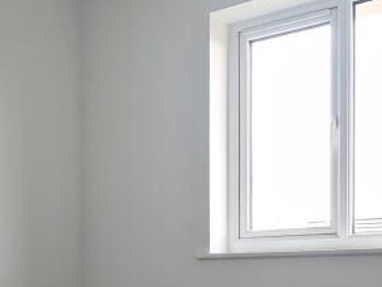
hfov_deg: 34.3
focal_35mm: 56
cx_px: 180
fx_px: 618
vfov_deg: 24.8
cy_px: 290
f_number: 2.2
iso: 135
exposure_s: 1/355
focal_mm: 2.35
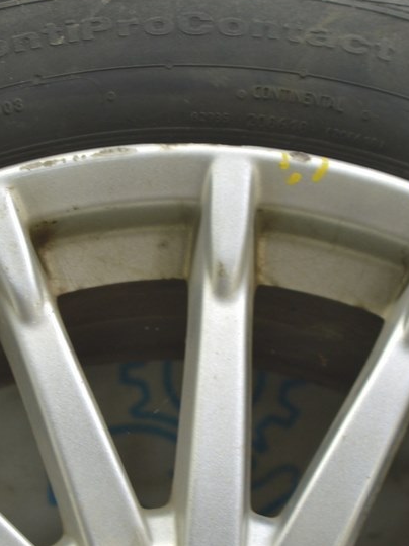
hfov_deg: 10.8
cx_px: 128
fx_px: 2159
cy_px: 320
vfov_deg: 14.4
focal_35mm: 137
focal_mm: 50
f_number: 5.6
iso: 400
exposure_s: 1/20
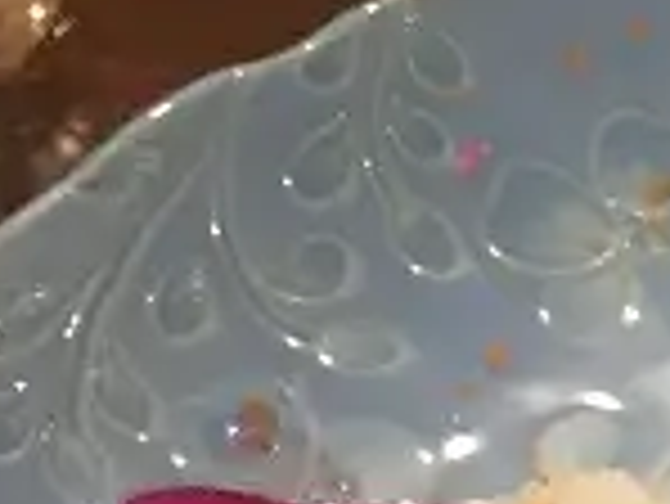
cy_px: 1112
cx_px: 1232
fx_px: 3022
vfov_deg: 8.8
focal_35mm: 156
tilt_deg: -51.6
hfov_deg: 11.6
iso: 200
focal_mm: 4.15
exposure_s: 1/33
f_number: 2.2
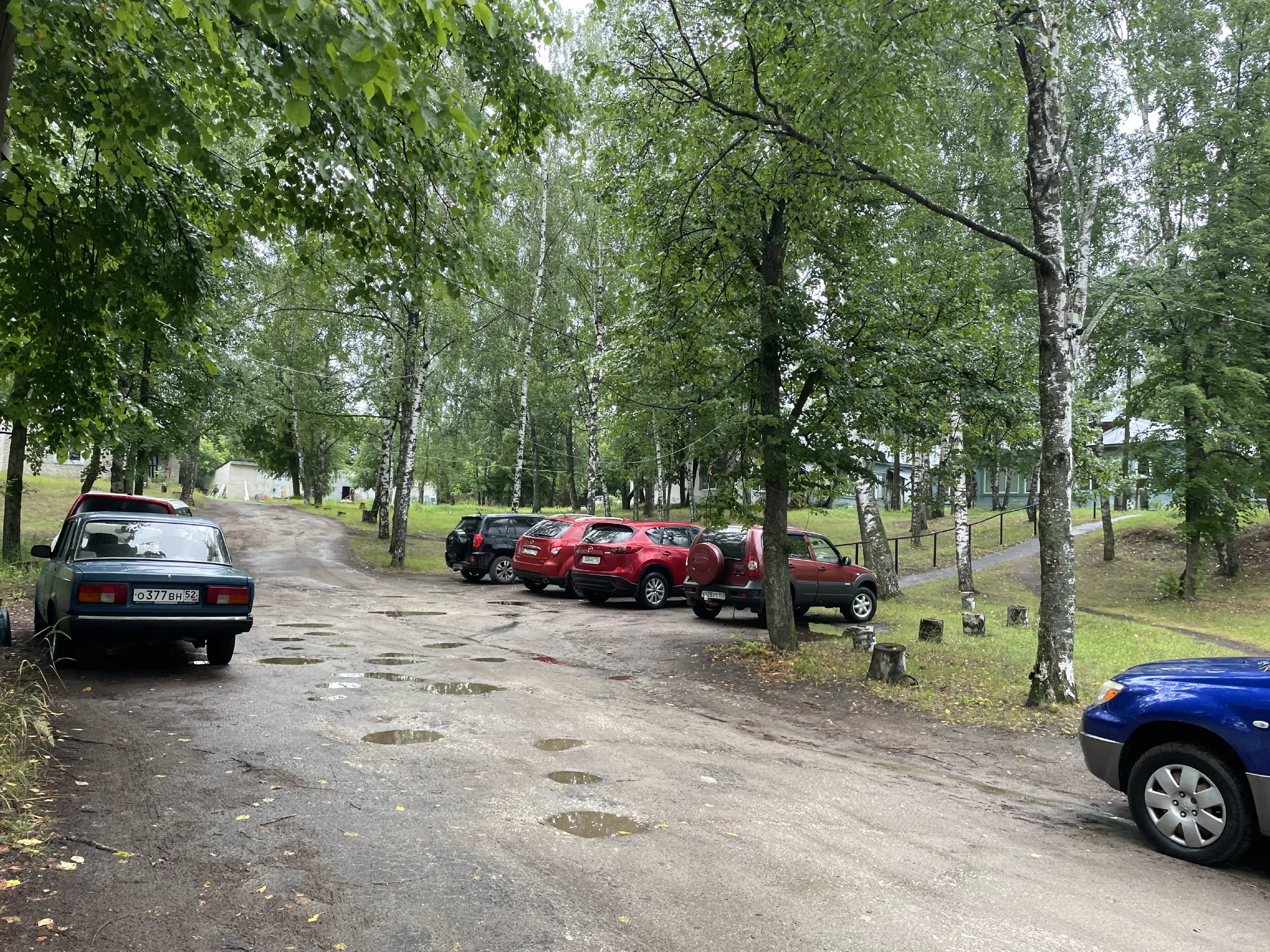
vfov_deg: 53.1
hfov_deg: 67.3
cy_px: 476
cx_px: 635
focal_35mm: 26
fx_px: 954
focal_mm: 4.2
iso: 32
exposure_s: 1/185
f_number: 1.6
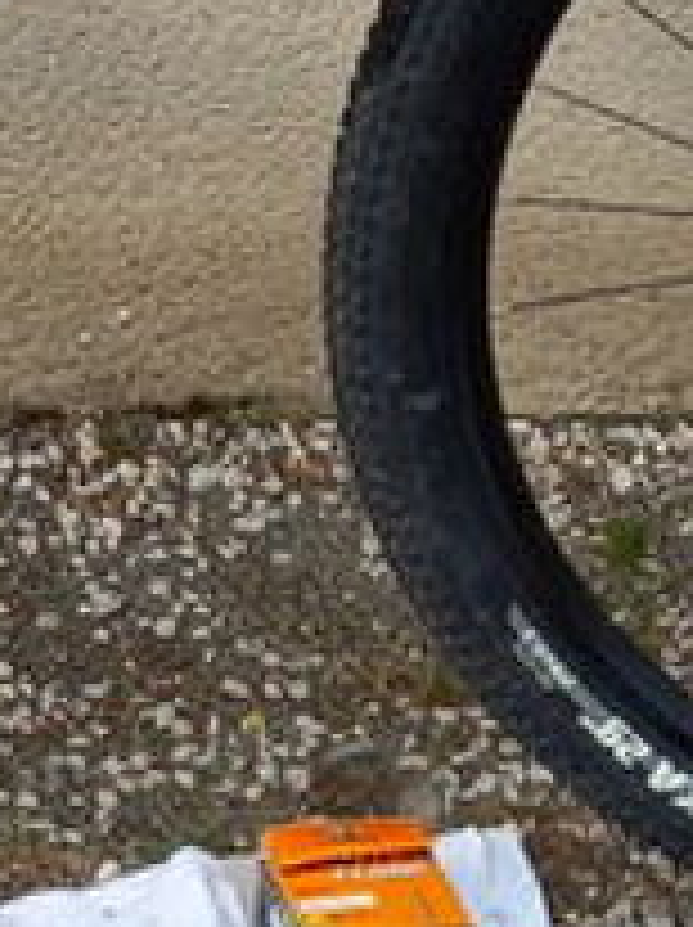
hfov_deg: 9.1
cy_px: 385
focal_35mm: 162
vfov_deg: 12.2
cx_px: -76
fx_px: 4333
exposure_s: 1/243
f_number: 2
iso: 25
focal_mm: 4.6
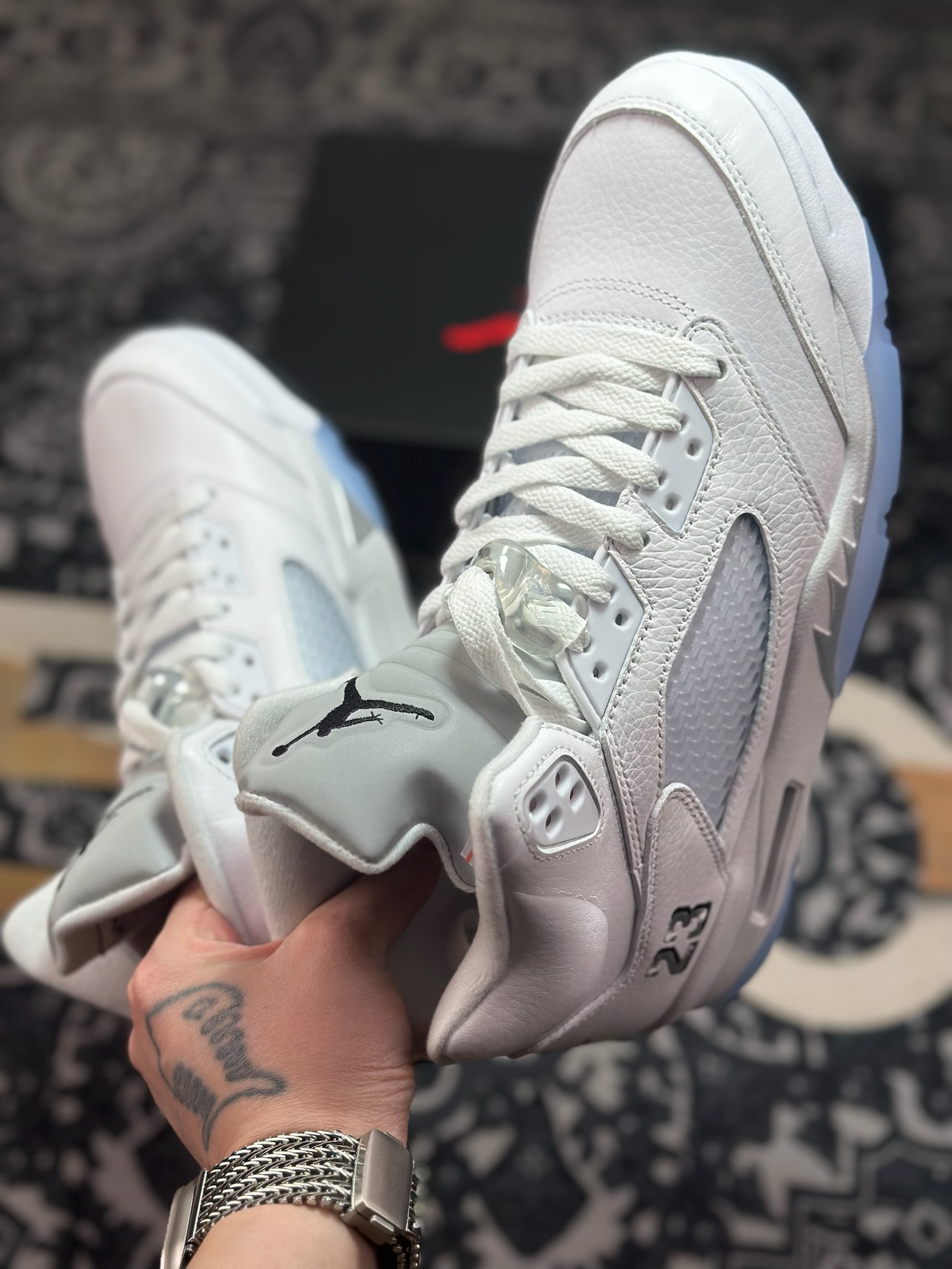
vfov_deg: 39.7
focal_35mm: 48
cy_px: 634
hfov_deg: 30.3
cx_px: 476
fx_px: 1760
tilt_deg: -53.5
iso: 80
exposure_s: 1/1613
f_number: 1.78
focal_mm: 6.86
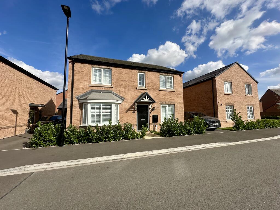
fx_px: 113
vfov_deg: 85.7
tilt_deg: +5.0
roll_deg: +0.8
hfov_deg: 102.1
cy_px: 105
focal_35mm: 14
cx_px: 140
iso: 50
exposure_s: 1/2959
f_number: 2.2
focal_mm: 2.22
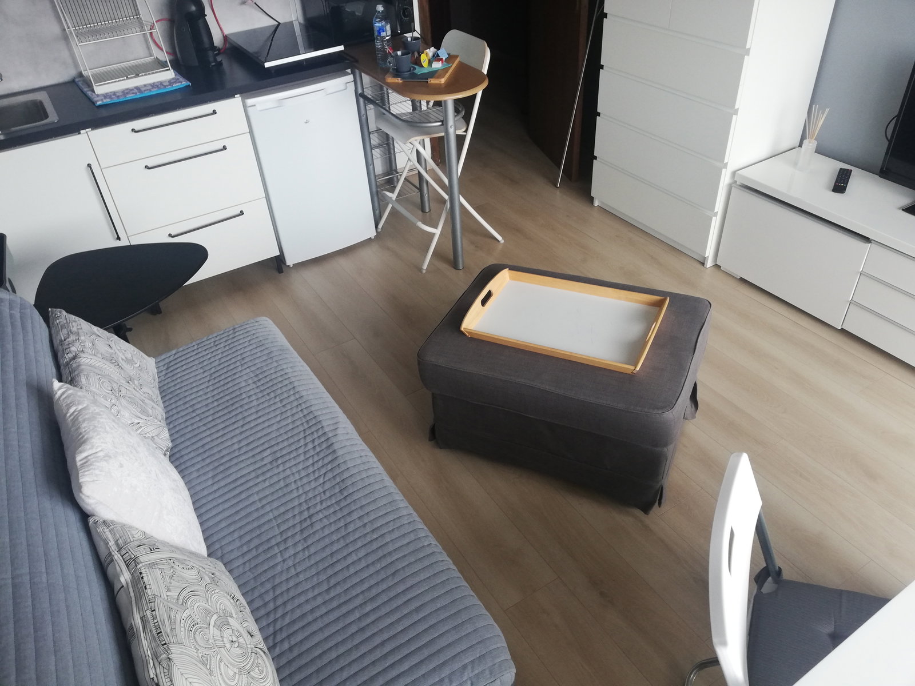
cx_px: 458
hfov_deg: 67.3
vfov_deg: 53.1
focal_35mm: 26
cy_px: 343
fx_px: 687
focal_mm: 3.81
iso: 100
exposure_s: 1/50
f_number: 2.2
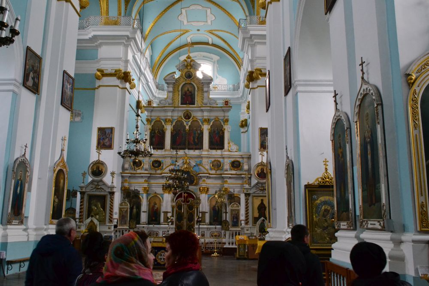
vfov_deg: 40.0
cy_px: 143
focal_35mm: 33
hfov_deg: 57.2
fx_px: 393
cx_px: 214
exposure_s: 1/30
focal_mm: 22
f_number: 10
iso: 2800
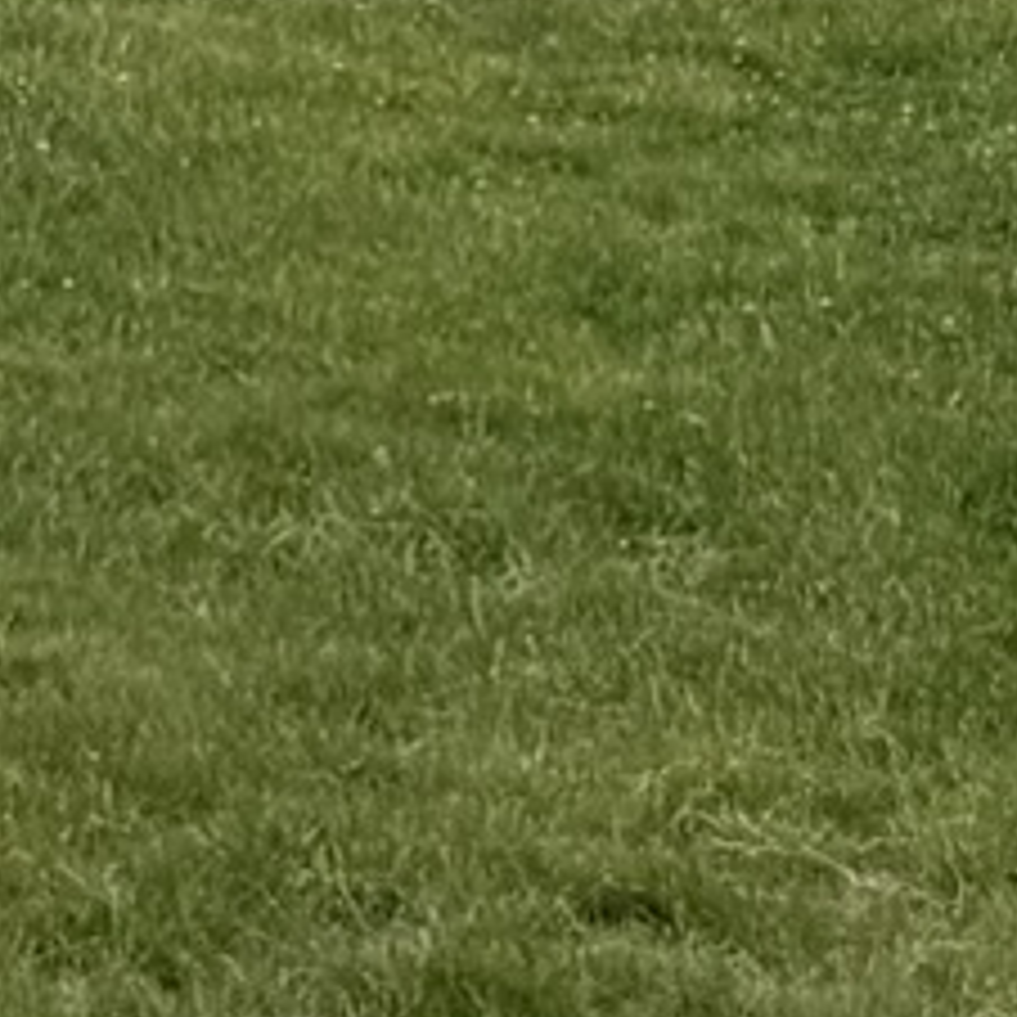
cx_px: -810
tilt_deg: +9.3
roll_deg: +0.1
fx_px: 6382
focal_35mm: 192
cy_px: -2228
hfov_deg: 8.7
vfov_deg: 7.7
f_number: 1.78
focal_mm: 6.76
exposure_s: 1/6173
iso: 80
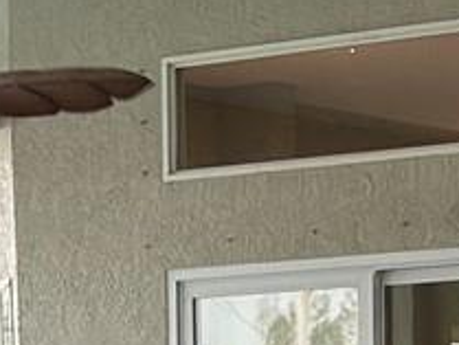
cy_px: 745
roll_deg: +1.8
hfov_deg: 9.9
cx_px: 53
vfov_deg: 7.1
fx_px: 2640
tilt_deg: -7.8
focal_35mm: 199
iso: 64
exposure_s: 1/60
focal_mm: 5.7
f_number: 1.5
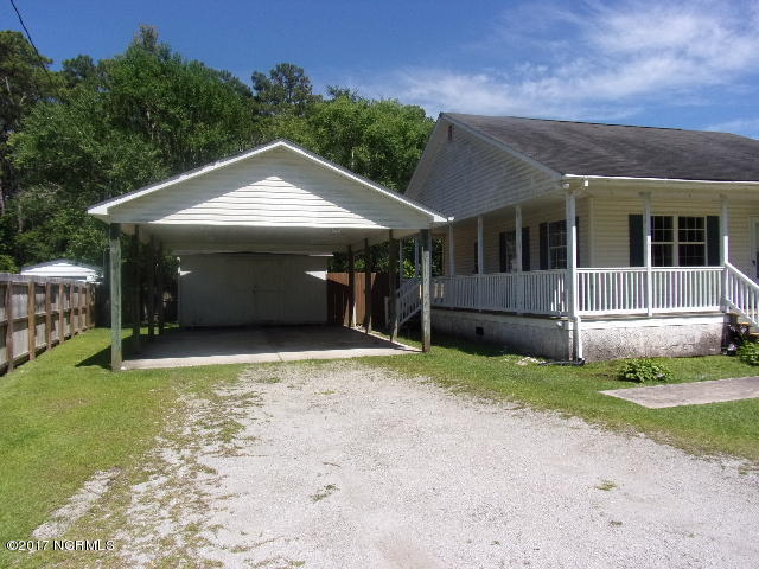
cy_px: 284
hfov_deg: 71.6
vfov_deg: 56.8
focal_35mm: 24
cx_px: 380
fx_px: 526
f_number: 10.8
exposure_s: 1/140
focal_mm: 4.3
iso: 80
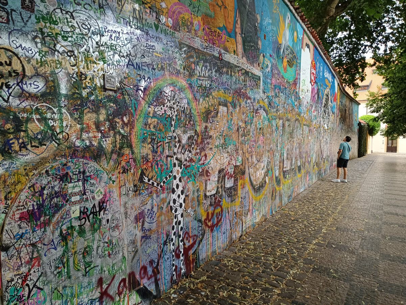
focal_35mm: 24
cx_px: 203
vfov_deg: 56.8
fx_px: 281
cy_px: 152
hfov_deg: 71.6
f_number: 1.88
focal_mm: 5.59
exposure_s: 1/33.3
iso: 735
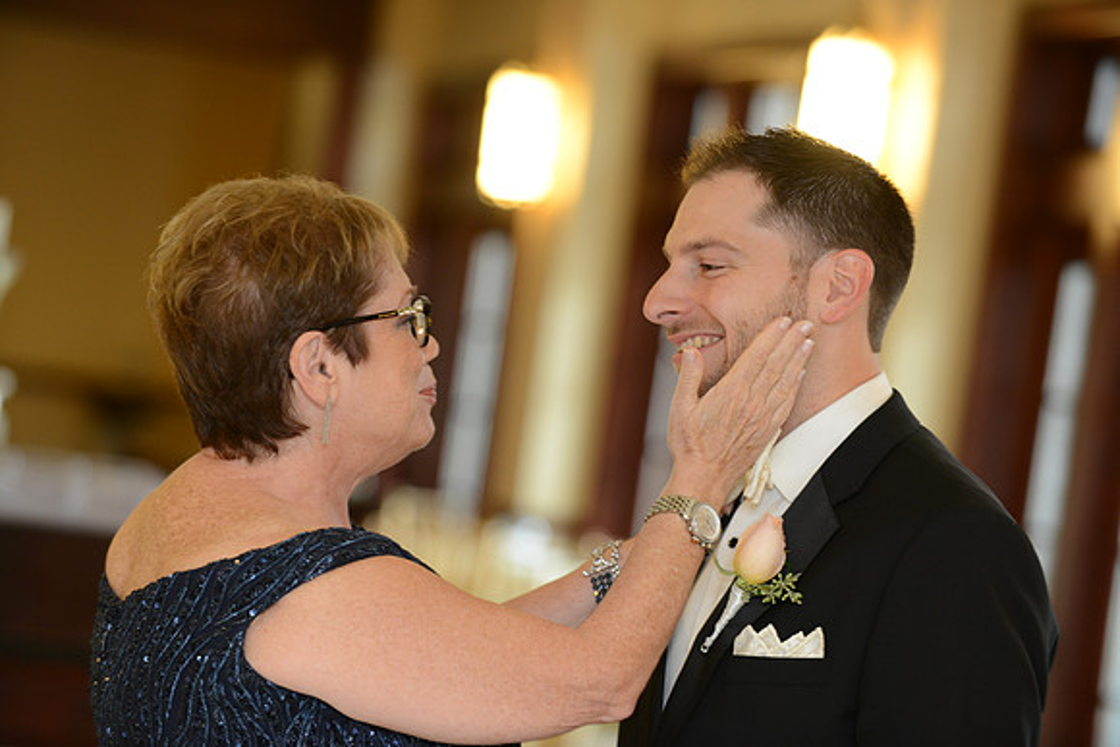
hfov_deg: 13.7
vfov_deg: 9.2
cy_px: 374
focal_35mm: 150
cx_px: 560
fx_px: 4668
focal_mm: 150
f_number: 4.5
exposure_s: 1/60
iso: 800
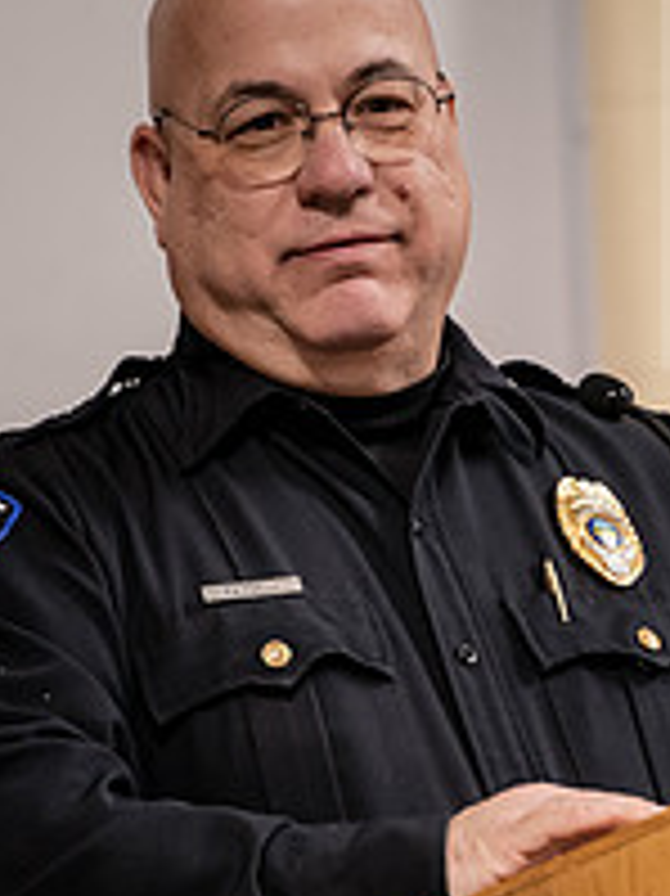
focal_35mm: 562
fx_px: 14519
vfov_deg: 3.5
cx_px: 526
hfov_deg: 2.6
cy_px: 538
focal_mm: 200
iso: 1600
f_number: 3.2
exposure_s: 1/200
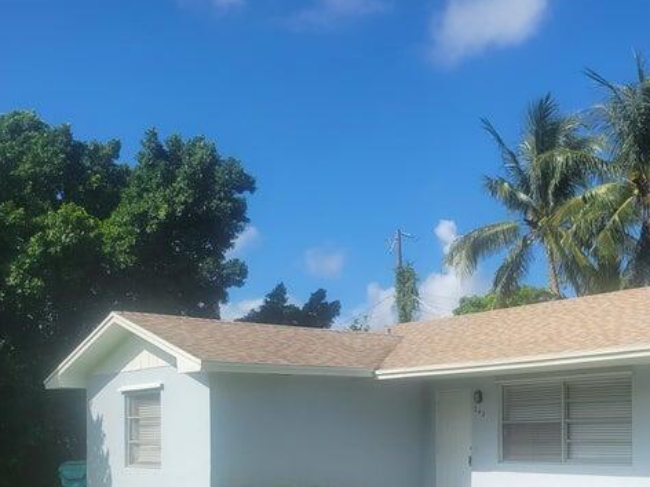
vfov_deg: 29.9
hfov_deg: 39.1
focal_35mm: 47
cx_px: 509
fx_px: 883
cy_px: 410
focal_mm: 5.4
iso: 40
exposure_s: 1/3512
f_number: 1.8
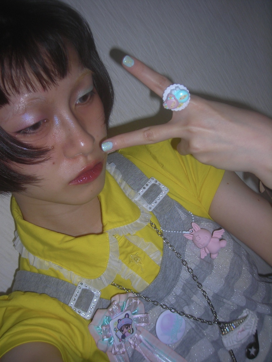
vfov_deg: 45.8
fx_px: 430
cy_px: 181
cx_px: 136
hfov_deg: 35.1
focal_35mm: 41
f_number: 3.3
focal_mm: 6.8
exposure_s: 1/60.1
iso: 50
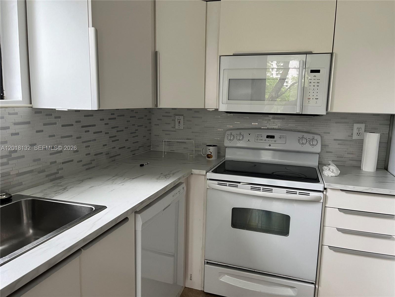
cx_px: 198
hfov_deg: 67.3
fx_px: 297
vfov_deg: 53.1
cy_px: 148
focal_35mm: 26
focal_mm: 5.1
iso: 125
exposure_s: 1/77
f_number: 1.6
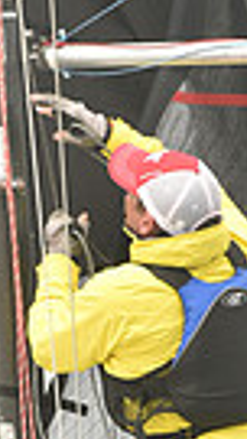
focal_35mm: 1348
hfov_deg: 0.9
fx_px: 15686
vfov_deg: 1.6
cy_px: 650
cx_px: 138
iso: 400
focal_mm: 300
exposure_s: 1/800
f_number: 6.3
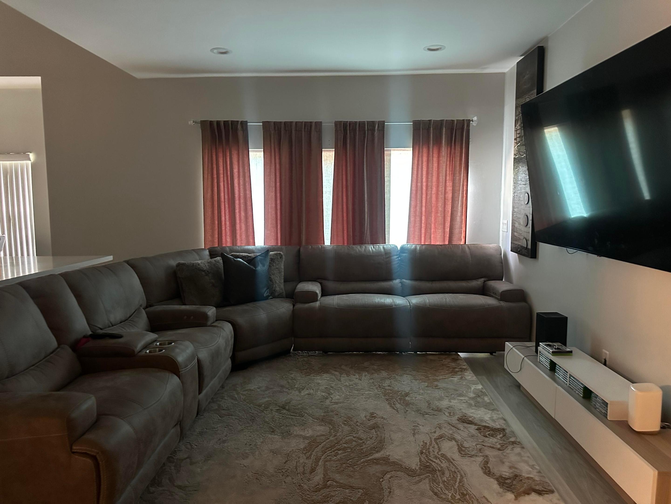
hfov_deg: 71.6
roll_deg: +1.3
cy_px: 252
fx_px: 465
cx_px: 336
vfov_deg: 56.8
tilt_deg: -3.0
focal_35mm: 24
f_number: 1.78
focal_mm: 6.86
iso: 1000
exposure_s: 1/40
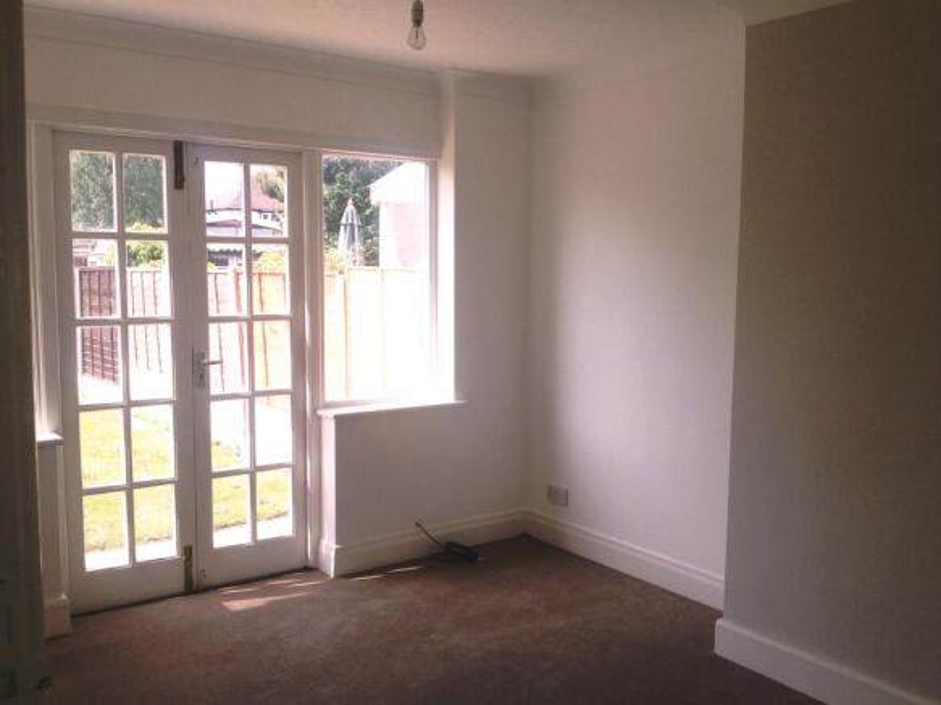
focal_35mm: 35
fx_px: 951
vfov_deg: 40.7
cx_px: 470
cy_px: 352
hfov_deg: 52.6
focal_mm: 4.28
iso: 80
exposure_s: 1/708
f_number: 2.4
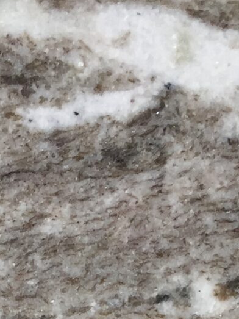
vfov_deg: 12.3
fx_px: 1308
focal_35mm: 142
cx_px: -10
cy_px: 631
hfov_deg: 10.3
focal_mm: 4.15
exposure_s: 1/2326
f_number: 2.2
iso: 32
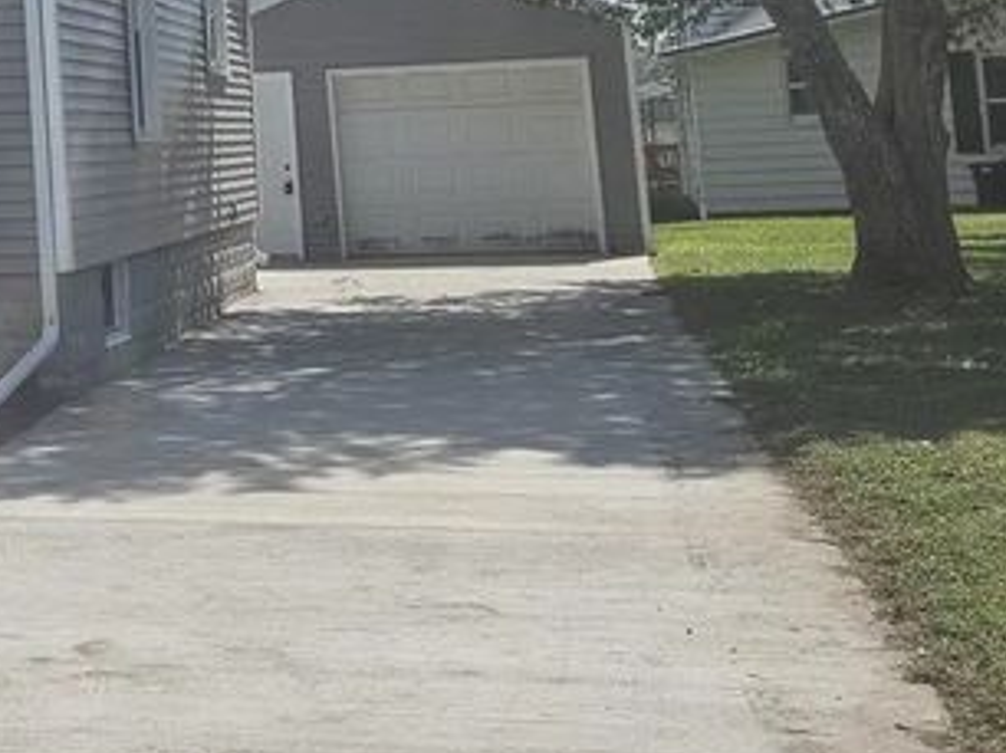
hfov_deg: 22.7
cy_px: -95
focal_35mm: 77
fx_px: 2236
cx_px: -289
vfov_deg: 18.3
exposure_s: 1/2760
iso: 25
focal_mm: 5.4
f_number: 1.8
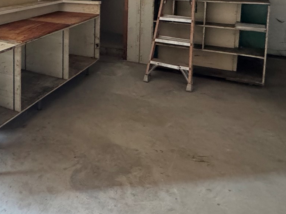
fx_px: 306
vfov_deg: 35.1
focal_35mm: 37
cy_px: 1
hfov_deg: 44.8
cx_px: 20
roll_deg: +1.0
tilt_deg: -6.4
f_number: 2.2
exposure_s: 1/60
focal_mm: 2.22
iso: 1250
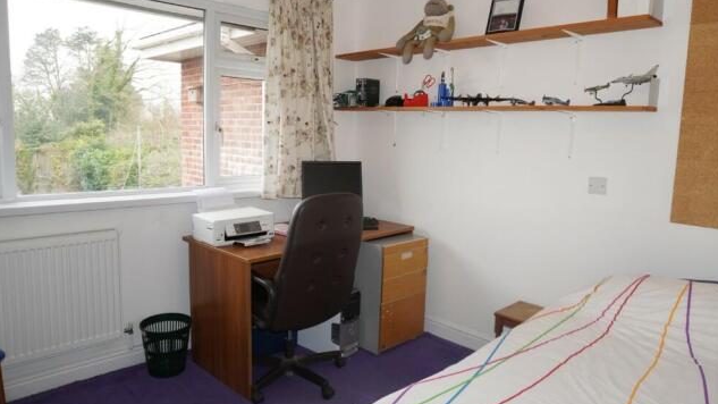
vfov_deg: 44.4
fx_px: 495
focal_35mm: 26
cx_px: 368
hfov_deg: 71.9
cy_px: 188
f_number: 3.5
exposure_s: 1/160
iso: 640
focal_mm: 16
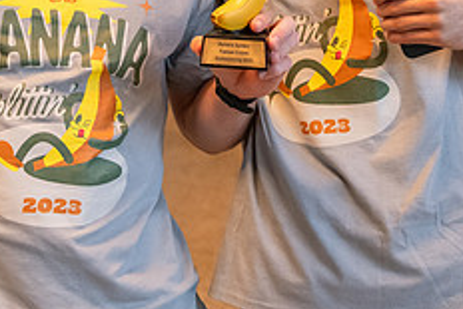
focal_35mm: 80
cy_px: -37
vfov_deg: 16.5
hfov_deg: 25.3
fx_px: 1029
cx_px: 214
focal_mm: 32
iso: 4000
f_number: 3.2
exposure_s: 1/125
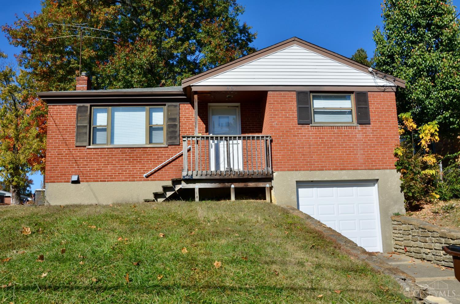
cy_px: 152
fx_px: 402
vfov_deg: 41.5
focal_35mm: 32
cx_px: 230
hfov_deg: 59.6
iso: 100
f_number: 9
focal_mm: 21
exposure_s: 1/320
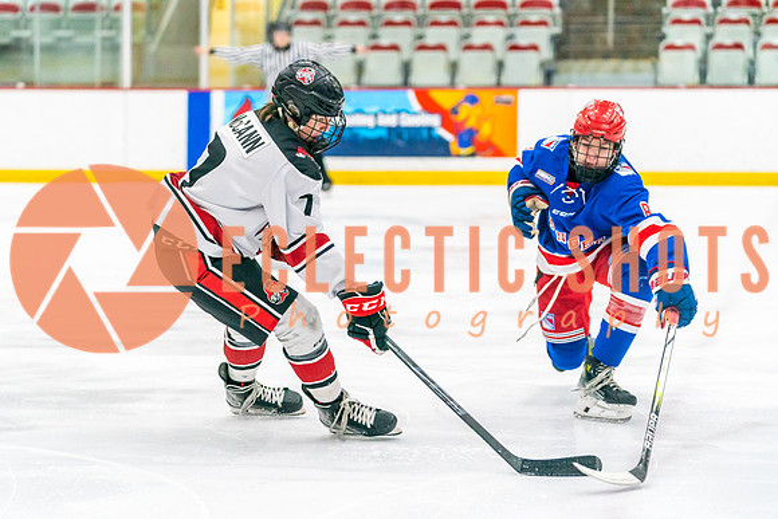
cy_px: 260
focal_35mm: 122
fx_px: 2636
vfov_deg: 11.2
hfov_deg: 16.8
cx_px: 328
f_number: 2.8
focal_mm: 101
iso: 3200
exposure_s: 1/1000
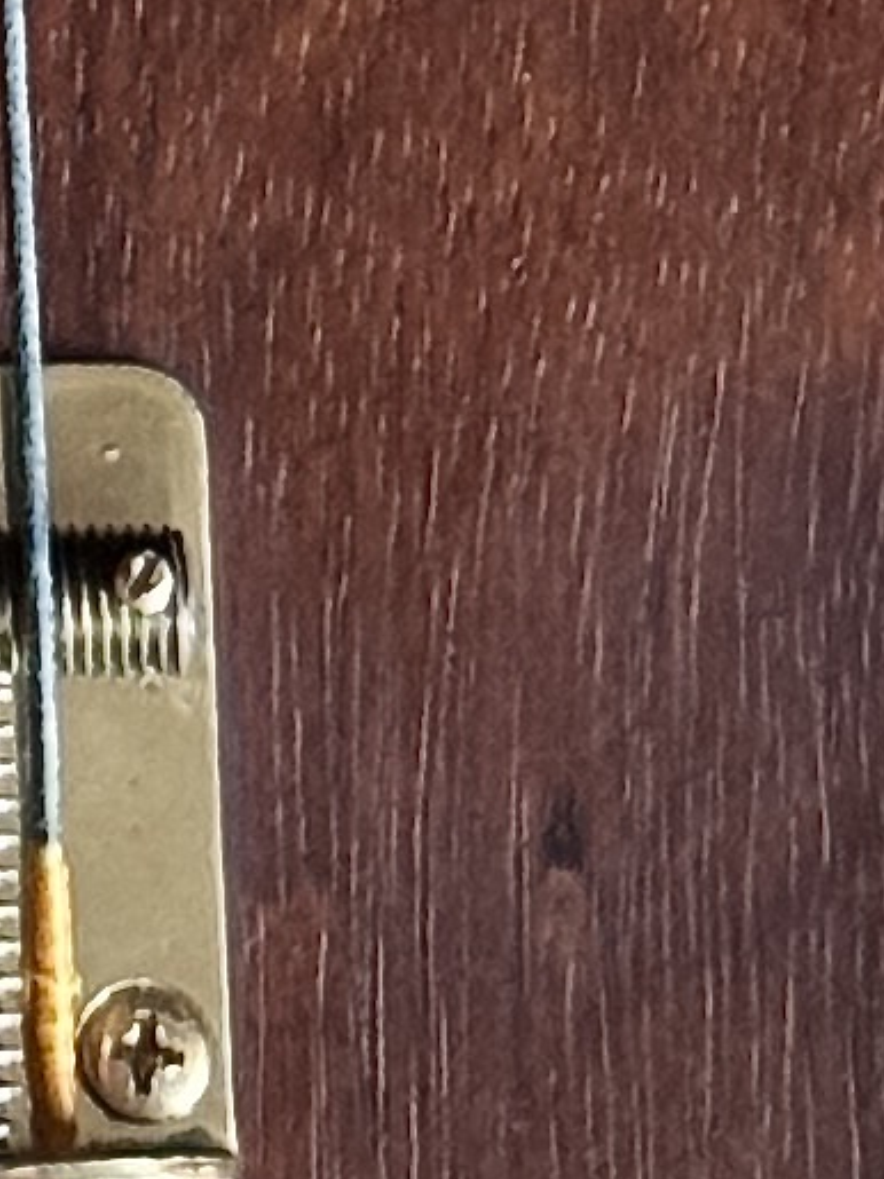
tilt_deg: -75.7
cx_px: -550
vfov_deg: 5.0
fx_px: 12808
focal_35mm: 376
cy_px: -2315
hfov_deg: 3.9
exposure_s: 1/40
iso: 500
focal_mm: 6.76
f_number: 1.78
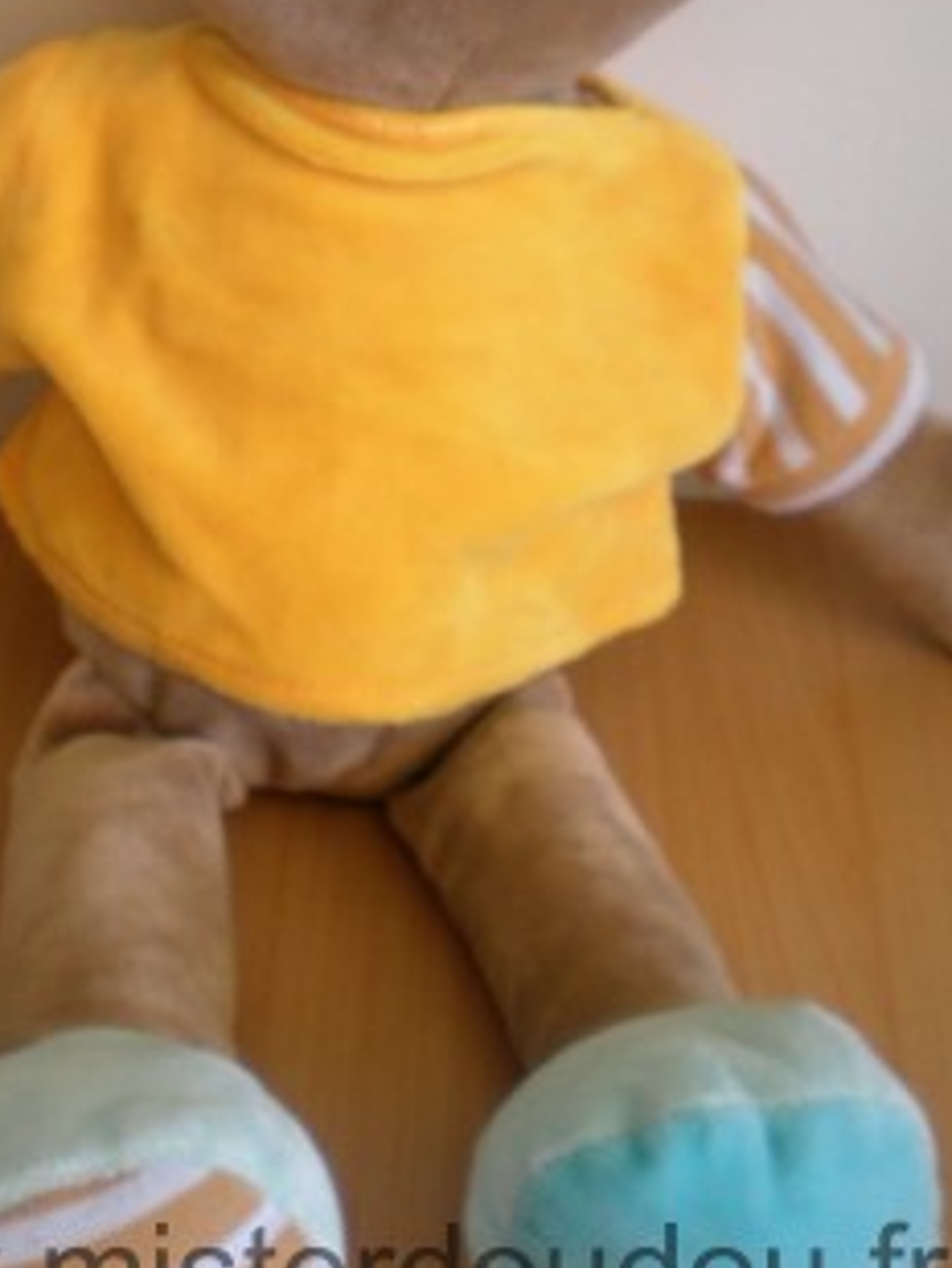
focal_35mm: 64
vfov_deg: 29.7
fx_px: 2345
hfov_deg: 22.9
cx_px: 328
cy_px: 287
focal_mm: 6.3
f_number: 3.1
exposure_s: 1/57.1
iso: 122
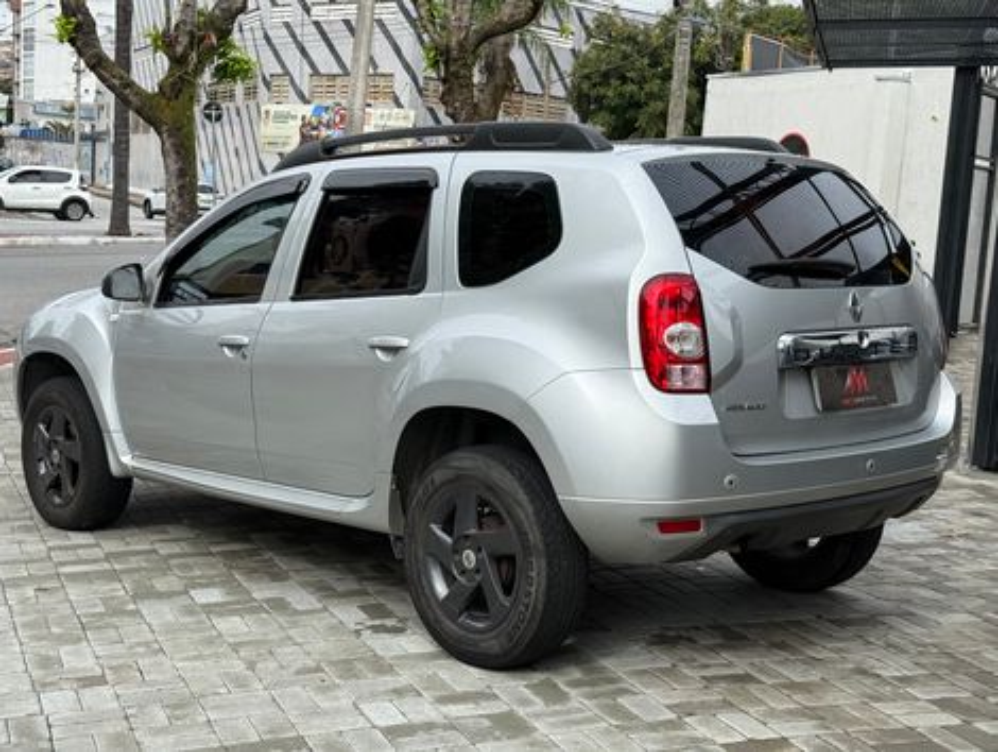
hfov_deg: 39.6
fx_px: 1386
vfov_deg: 30.3
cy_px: 376
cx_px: 499
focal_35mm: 48
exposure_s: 1/1838
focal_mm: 6.76
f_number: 1.78
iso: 64
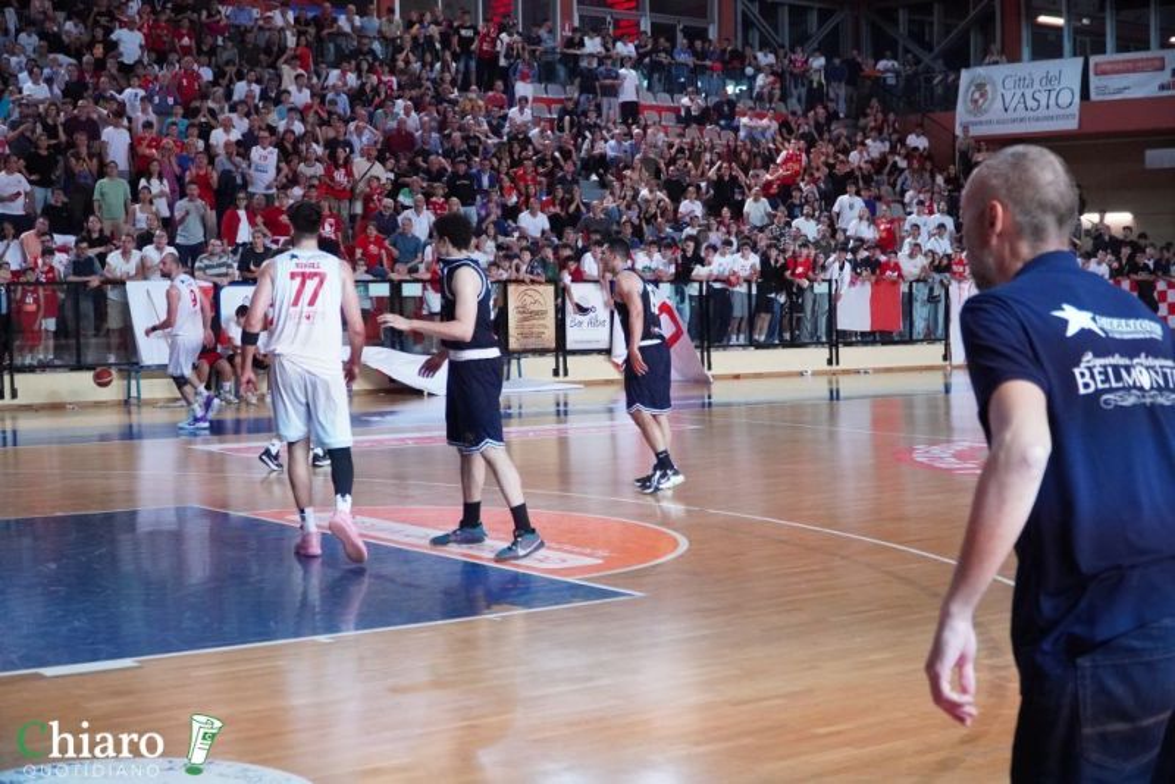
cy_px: 392
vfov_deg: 26.5
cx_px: 588
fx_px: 1665
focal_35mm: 51
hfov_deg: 38.9
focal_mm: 34
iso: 5000
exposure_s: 1/1000
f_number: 4
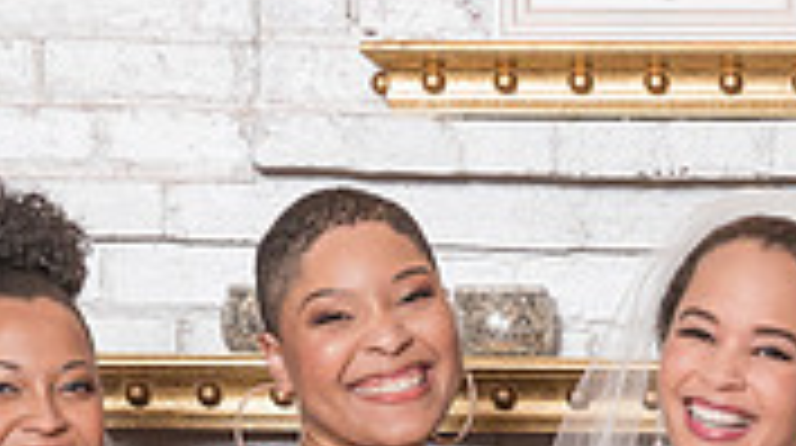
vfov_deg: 4.5
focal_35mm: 266
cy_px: 665
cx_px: 666
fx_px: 5607
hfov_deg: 8.1
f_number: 5.6
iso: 1250
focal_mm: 68
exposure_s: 1/200
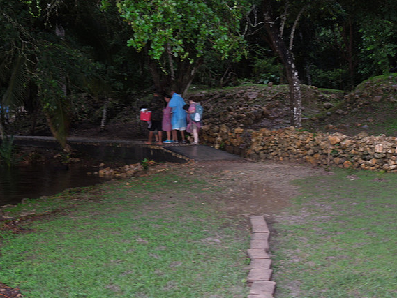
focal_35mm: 55
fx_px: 631
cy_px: 148
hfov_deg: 34.9
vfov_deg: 26.6
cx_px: 195
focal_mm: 9.8
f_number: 4.2
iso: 110
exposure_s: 1/50
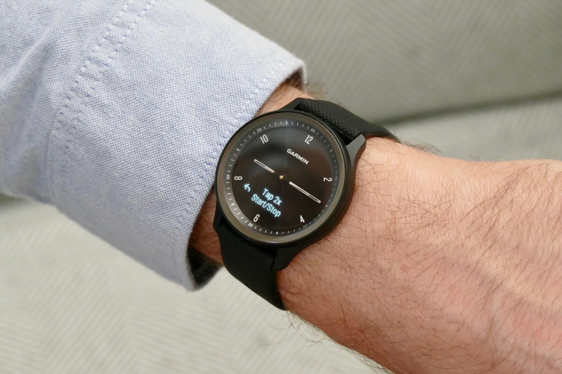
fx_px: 2357
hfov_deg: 13.6
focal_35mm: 151
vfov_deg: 9.1
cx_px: 280
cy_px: 182
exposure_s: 1/20
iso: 1600
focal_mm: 52.4
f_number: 4.5
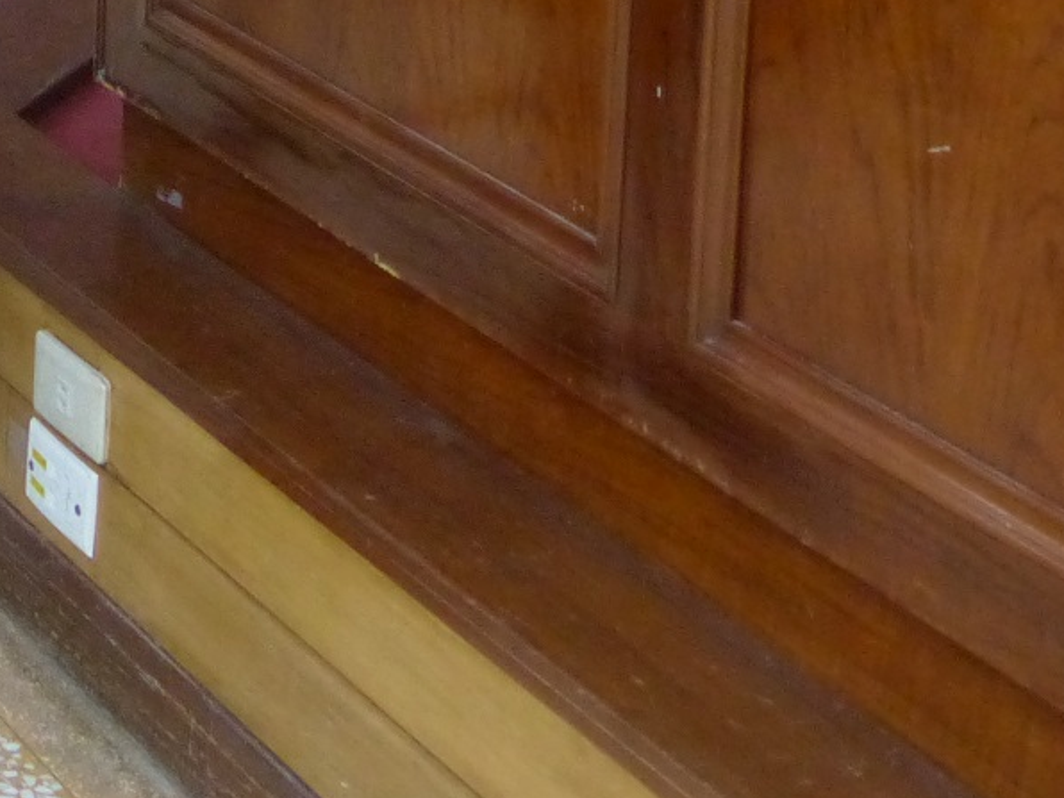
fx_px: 3504
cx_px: -652
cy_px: -423
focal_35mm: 114
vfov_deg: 12.3
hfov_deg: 15.6
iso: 400
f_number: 2.8
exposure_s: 1/40
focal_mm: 6.2
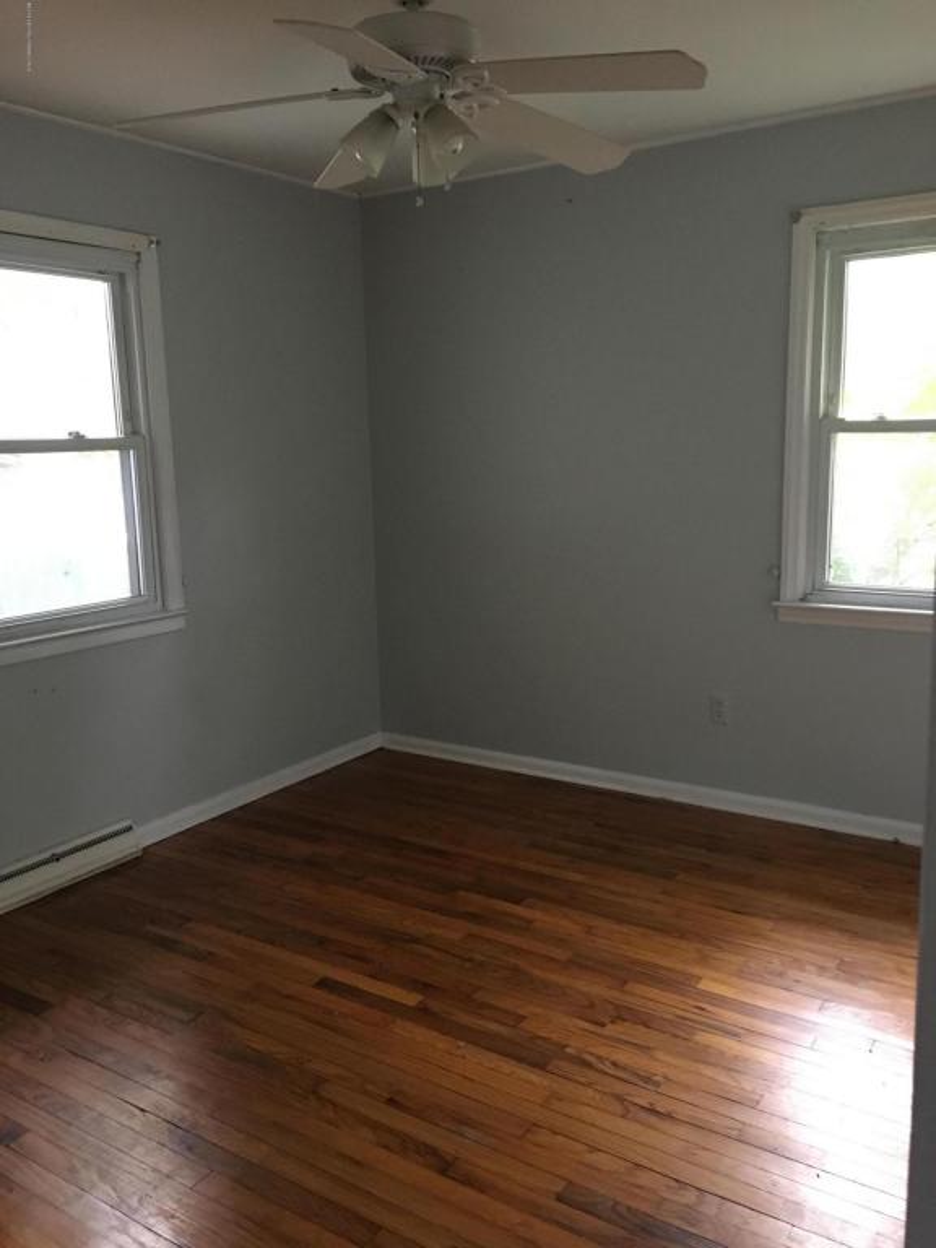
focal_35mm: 29
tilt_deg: -10.8
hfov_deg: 48.2
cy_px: 624
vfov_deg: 61.7
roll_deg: +1.1
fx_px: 1046
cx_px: 468
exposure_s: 1/30
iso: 200
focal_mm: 4.15
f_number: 2.2
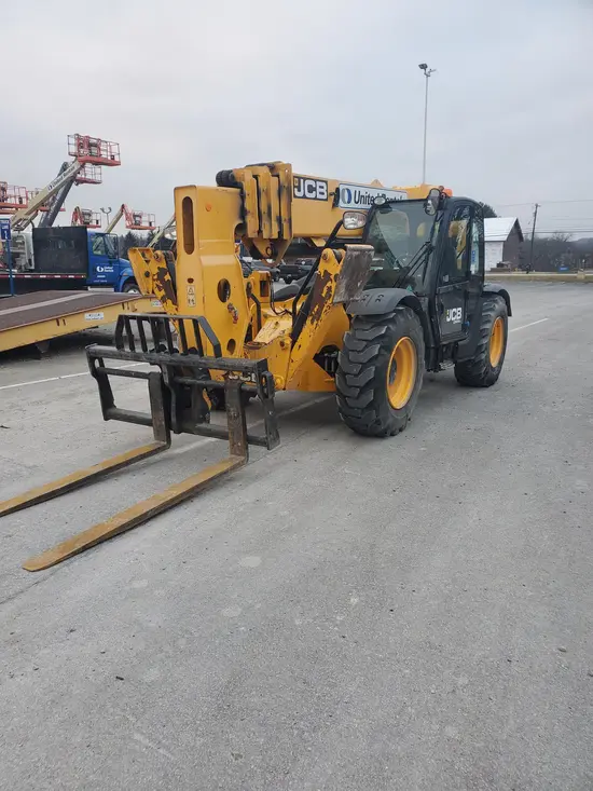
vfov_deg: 67.3
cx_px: 296
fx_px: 594
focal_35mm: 26
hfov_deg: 53.1
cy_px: 396
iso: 125
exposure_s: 1/120
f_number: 2.4
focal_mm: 4.3
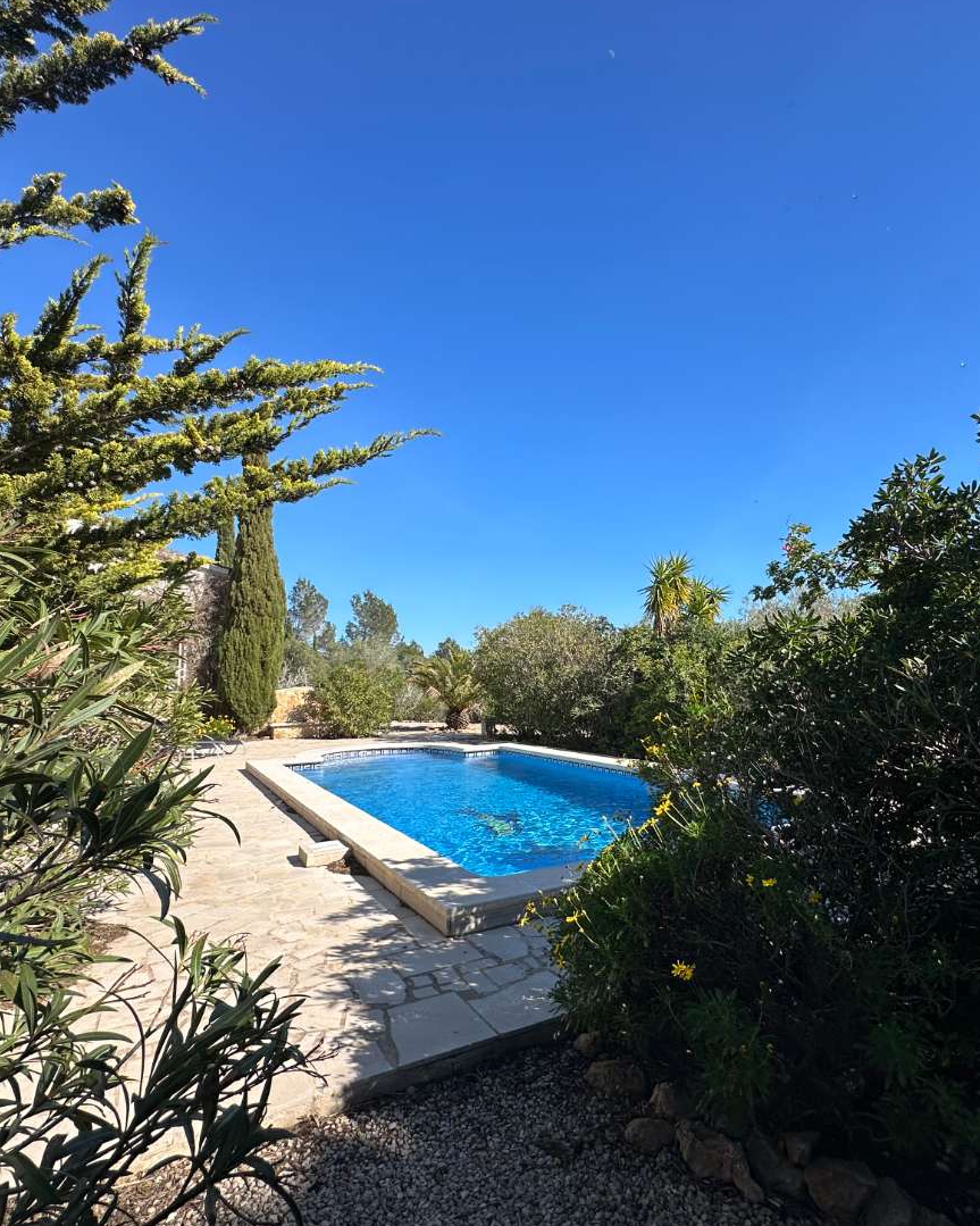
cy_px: 625
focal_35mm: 19
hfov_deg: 70.3
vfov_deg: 83.3
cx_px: 576
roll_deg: +0.1
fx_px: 689
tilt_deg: +4.7
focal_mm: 2.22
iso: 40
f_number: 2.2
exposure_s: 1/1575
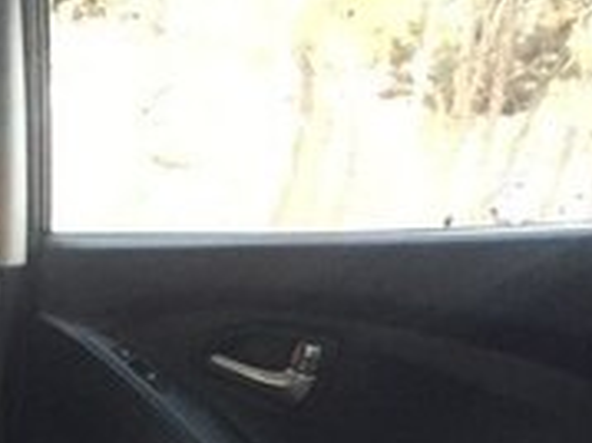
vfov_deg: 12.9
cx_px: 7
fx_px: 1829
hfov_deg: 18.0
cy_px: 706
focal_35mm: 107
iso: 250
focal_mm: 4.15
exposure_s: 1/17
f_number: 2.2
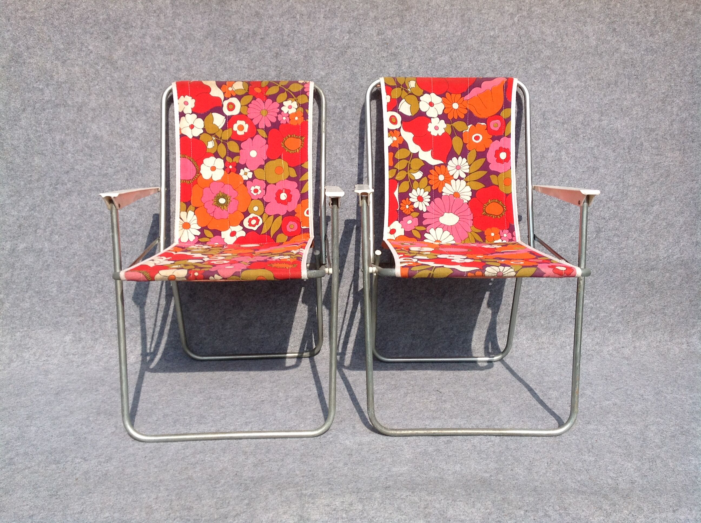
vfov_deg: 40.6
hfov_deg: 52.7
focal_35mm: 35
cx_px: 350
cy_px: 262
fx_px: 708
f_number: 2.4
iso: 80
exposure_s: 1/2519
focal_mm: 4.28
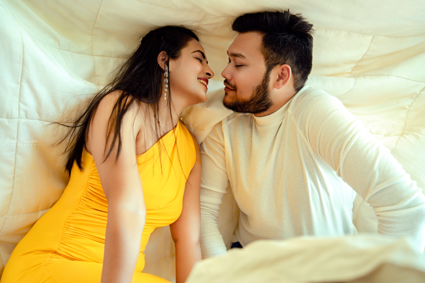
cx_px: 212
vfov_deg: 31.2
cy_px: 142
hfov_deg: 45.4
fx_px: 508
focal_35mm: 43
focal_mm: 43
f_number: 2.2
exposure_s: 1/640
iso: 1000
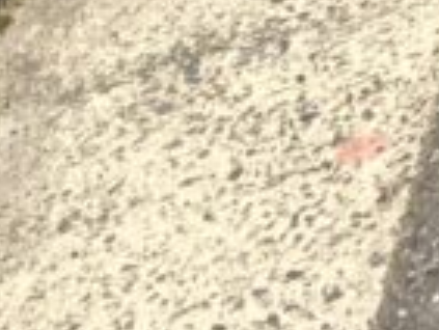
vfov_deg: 6.2
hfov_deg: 8.8
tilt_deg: -11.6
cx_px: 934
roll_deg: +12.4
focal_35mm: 211
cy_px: -797
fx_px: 2678
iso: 25
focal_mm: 4.15
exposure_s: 1/1221
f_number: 2.2
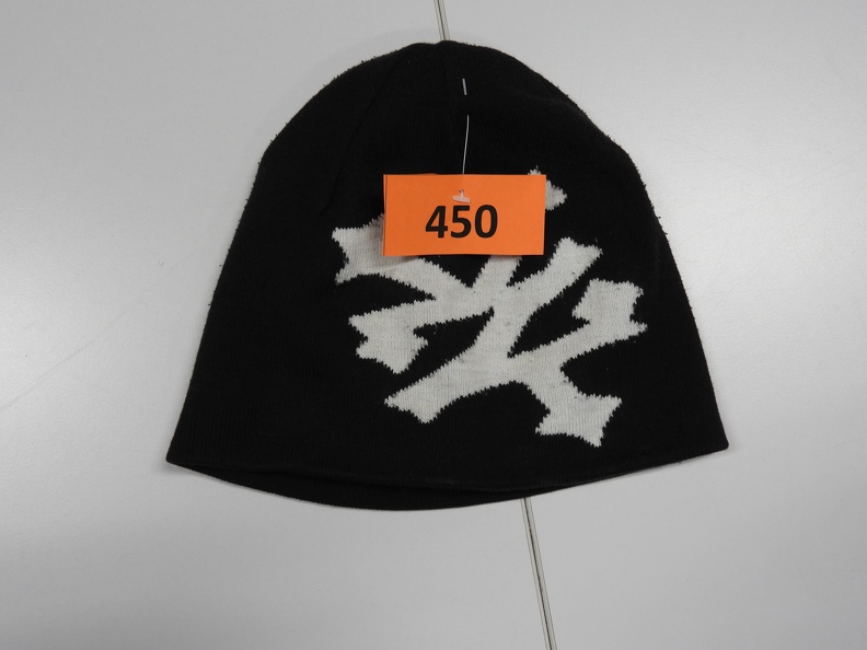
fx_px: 827
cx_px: 434
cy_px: 325
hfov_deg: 55.4
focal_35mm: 33
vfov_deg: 42.9
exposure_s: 1/30
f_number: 3.6
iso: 160
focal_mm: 5.9
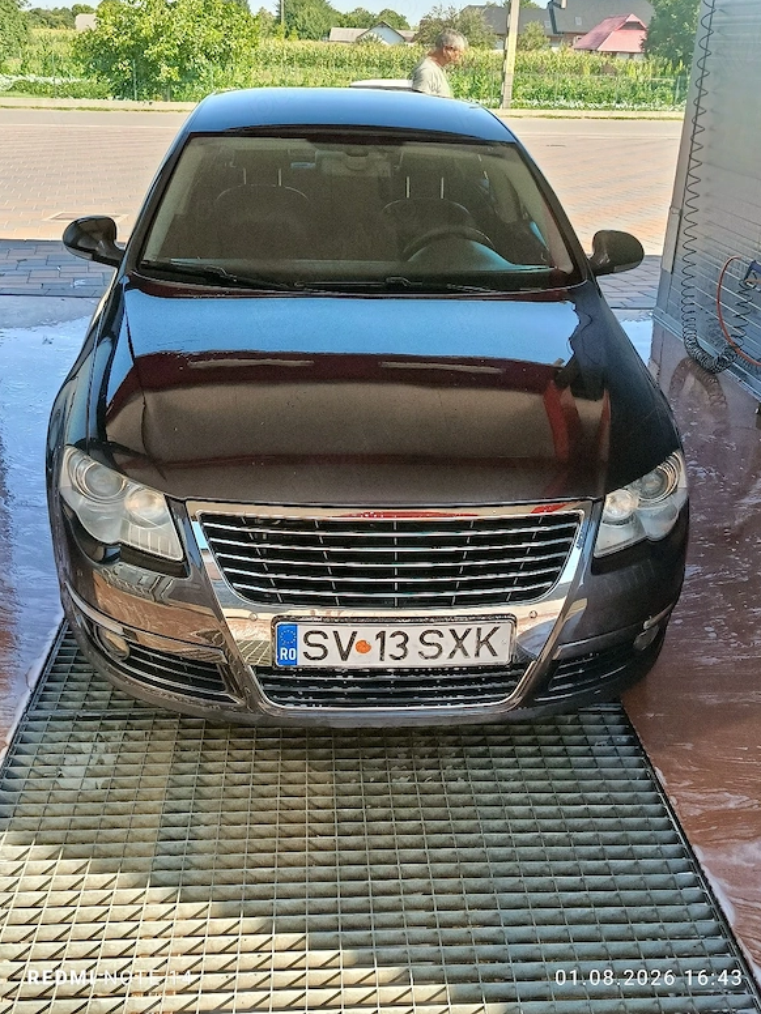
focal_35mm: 34
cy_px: 495
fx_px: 997
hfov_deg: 41.8
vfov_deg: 54.0
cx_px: 384
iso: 80
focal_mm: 5.24
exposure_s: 1/100
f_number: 1.7
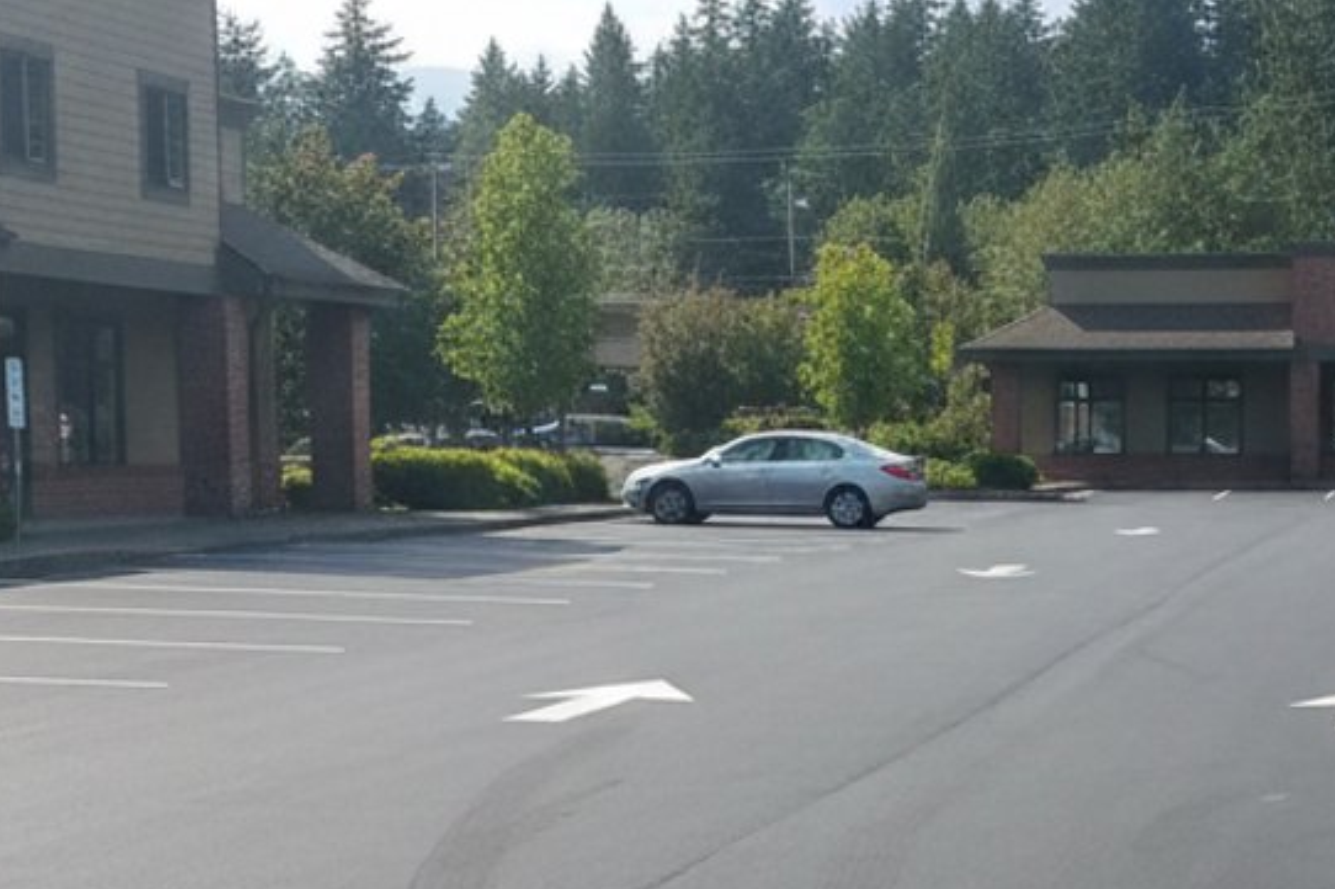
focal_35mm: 53
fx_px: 1965
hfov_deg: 36.6
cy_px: 749
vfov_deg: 25.0
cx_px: 1015
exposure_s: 1/1019
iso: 283
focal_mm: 6.4
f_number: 1.8
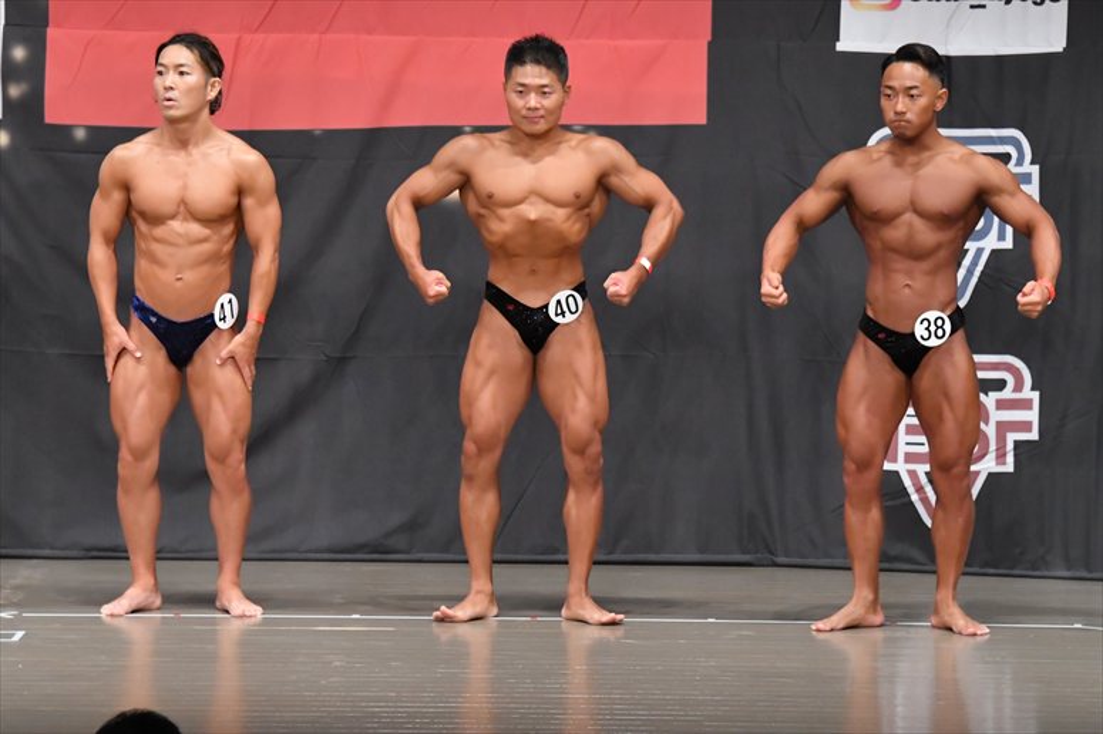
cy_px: 367
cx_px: 552
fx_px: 6645
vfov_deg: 6.3
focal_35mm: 217
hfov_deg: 9.5
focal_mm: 145
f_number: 5.6
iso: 6400
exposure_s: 1/400
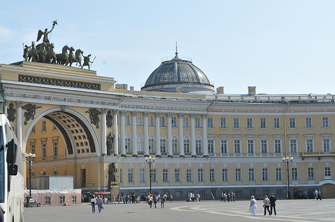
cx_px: 168
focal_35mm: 82
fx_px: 767
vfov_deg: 16.5
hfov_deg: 24.6
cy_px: 111
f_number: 9
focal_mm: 55
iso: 200
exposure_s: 1/320
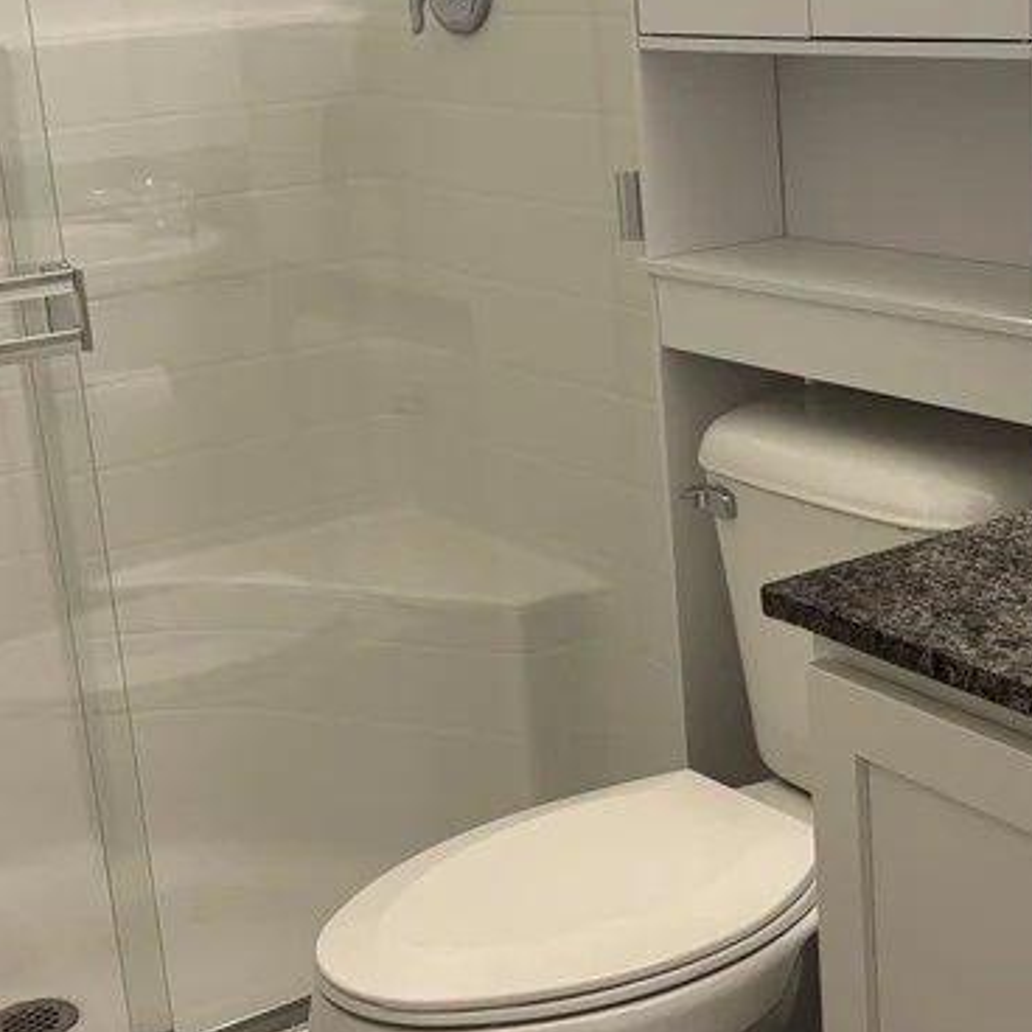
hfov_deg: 26.6
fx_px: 2159
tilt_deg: -15.7
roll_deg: +3.2
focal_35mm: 64
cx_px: 760
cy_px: 457
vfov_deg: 26.9
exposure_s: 1/60
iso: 80
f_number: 1.6
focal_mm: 5.96
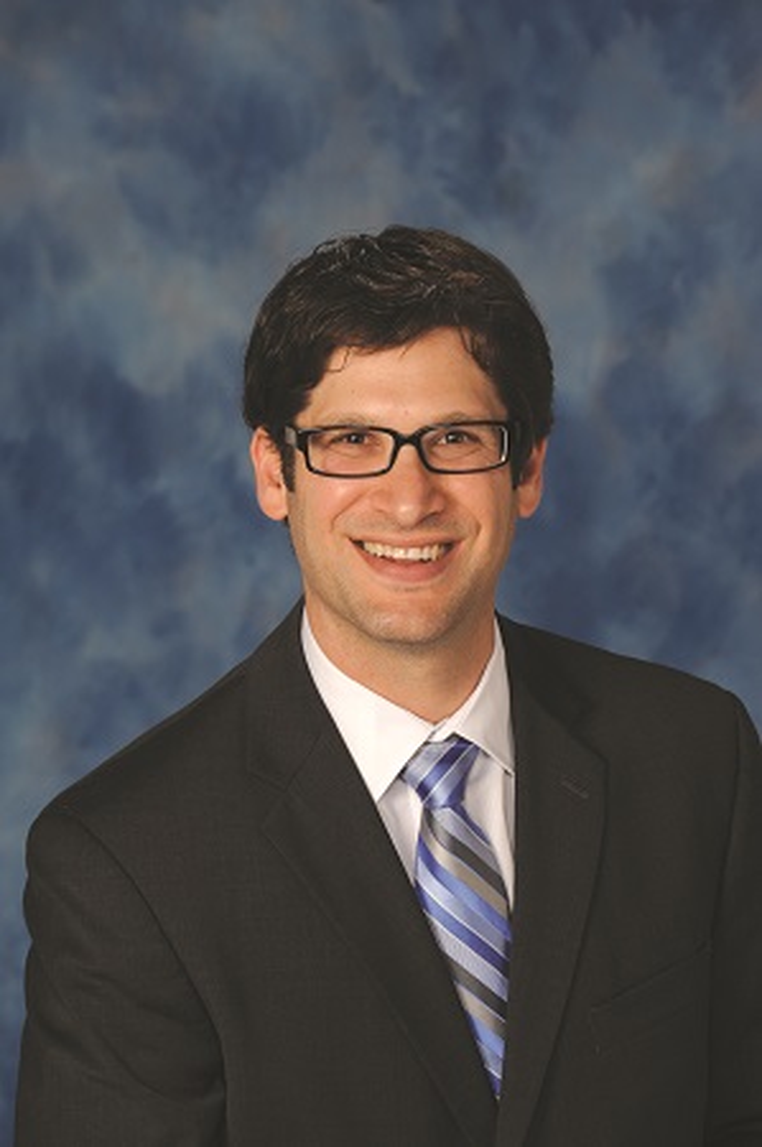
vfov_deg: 12.1
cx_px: 381
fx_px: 5410
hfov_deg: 8.1
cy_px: 574
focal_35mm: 170
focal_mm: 170
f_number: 14
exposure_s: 1/160
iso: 400
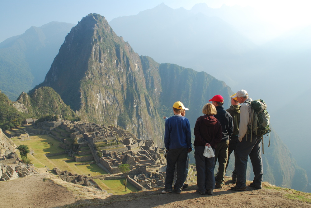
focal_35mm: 36
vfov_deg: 37.0
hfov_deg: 53.1
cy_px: 104
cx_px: 156
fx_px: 311
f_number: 11
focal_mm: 24
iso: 200
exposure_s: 1/25
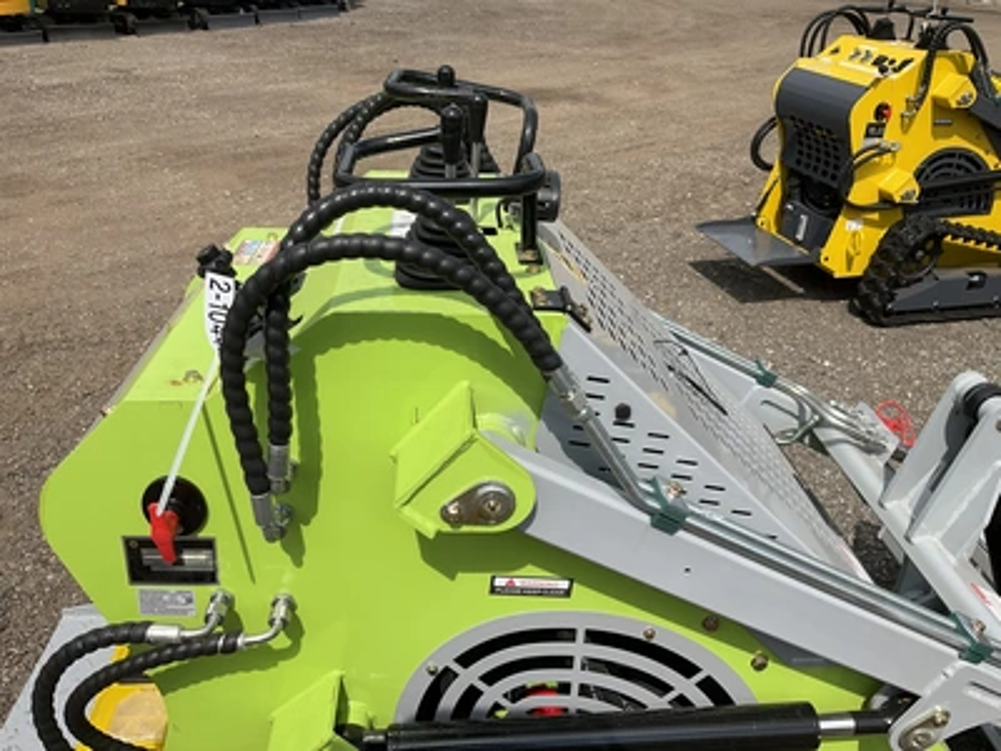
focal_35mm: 29
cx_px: 500
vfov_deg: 48.2
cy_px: 376
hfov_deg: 61.7
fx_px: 839
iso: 25
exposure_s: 1/2667
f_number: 1.8
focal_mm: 3
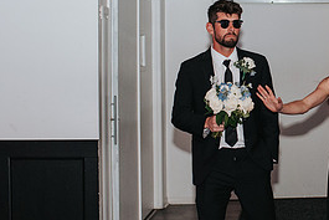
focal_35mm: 100
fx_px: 914
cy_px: 90
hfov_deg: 20.1
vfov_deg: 13.7
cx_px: 286
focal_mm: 35
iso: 1000
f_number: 2.8
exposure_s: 1/200
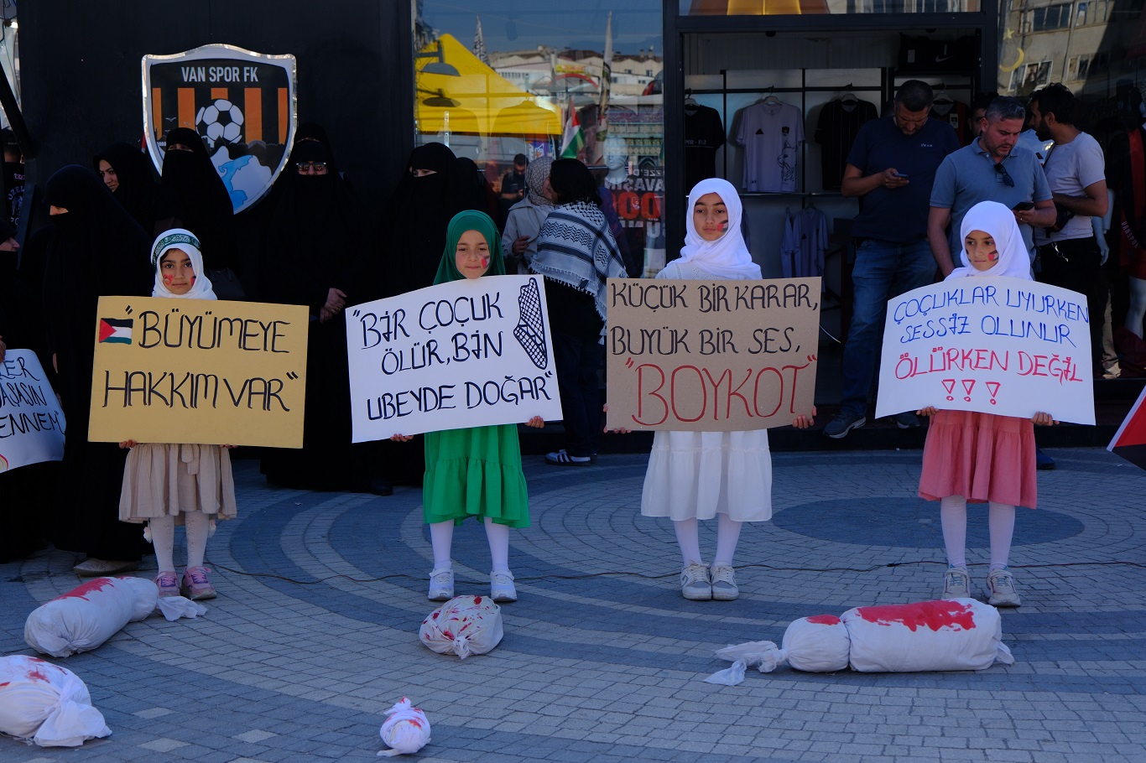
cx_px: 573
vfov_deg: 25.0
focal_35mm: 54
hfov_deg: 36.9
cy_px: 382
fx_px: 1718
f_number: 4
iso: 125
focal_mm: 35.8
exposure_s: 1/400
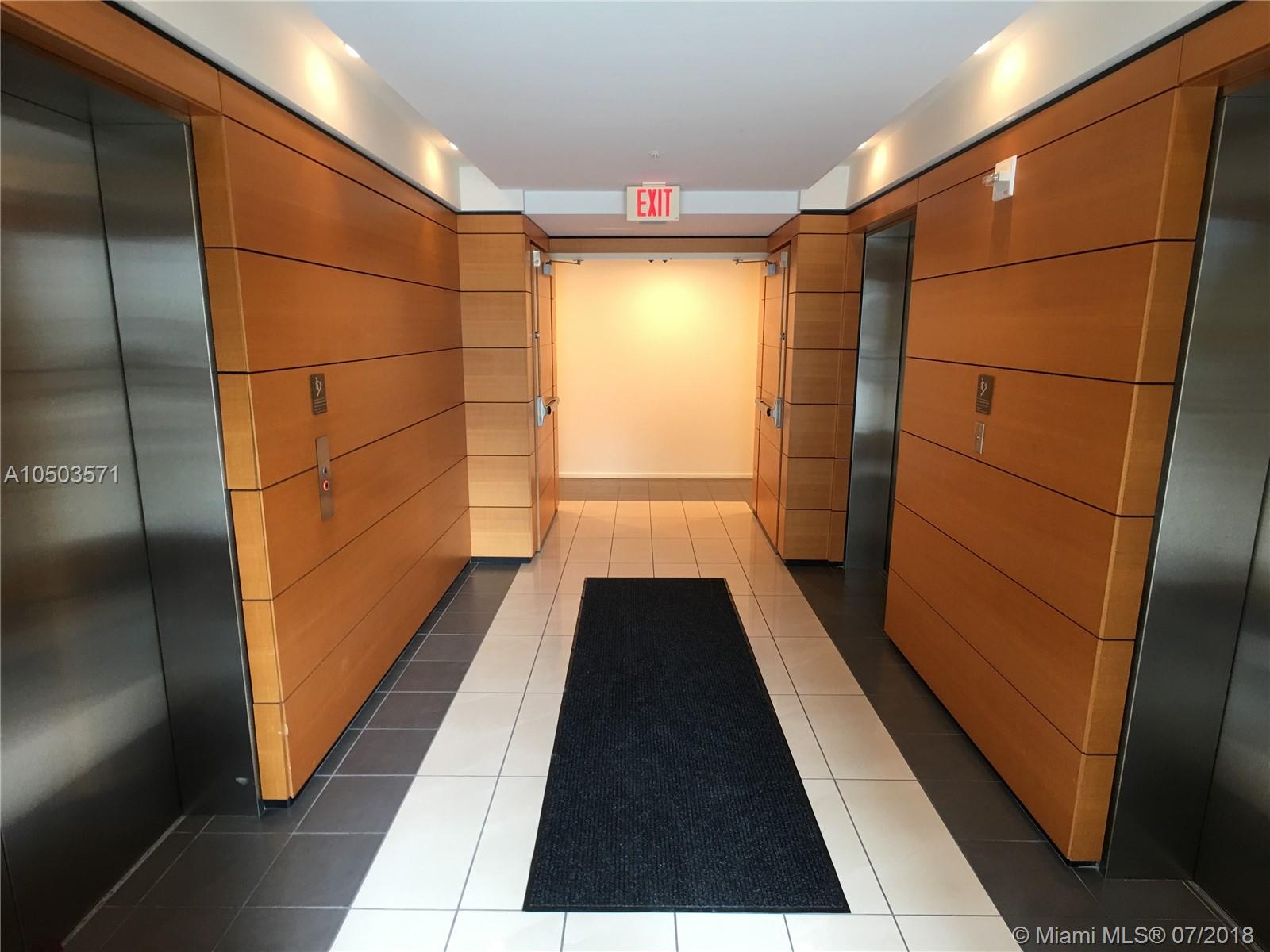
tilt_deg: -11.2
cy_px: 476
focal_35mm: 29
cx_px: 635
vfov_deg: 48.2
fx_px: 1064
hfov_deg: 61.7
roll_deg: +0.0
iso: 32
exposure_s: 1/15
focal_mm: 4.15
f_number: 2.2
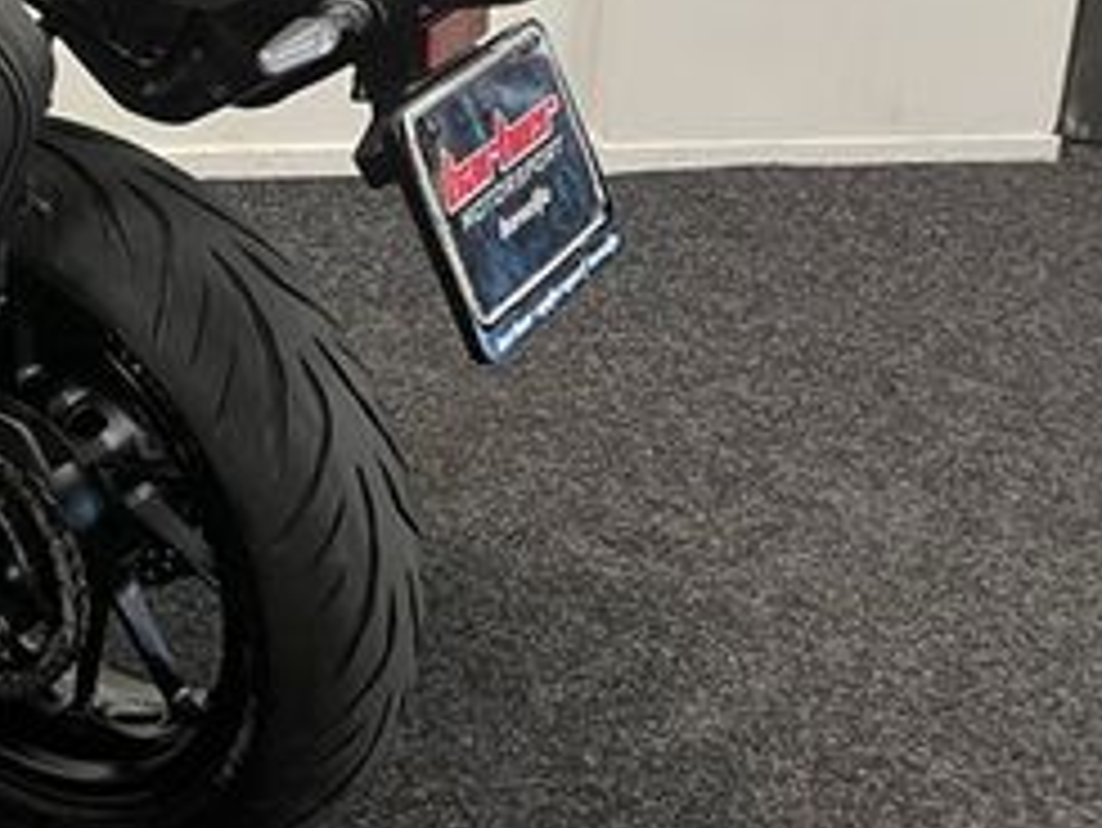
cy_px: -32
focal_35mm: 68
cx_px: -333
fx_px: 2166
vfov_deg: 20.8
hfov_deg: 24.8
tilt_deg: -15.8
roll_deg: +0.6
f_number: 1.6
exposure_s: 1/50
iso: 100
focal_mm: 5.1
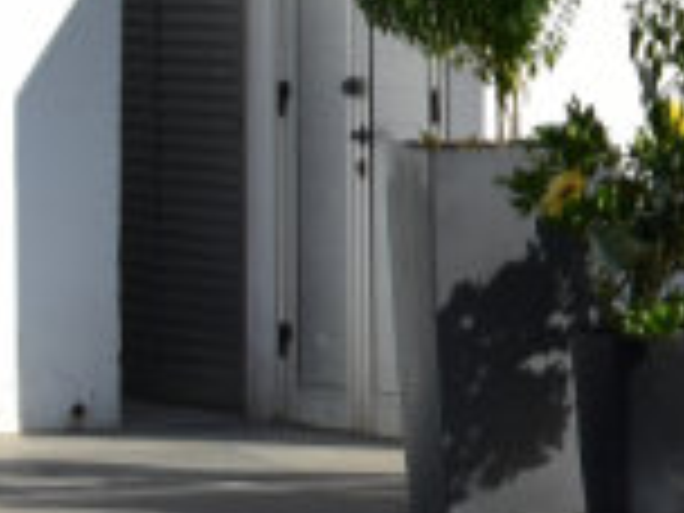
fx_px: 6521
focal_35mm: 330
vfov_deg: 4.5
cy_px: -254
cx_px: 2218
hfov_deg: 5.5
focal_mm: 34
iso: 200
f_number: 11
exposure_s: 1/500
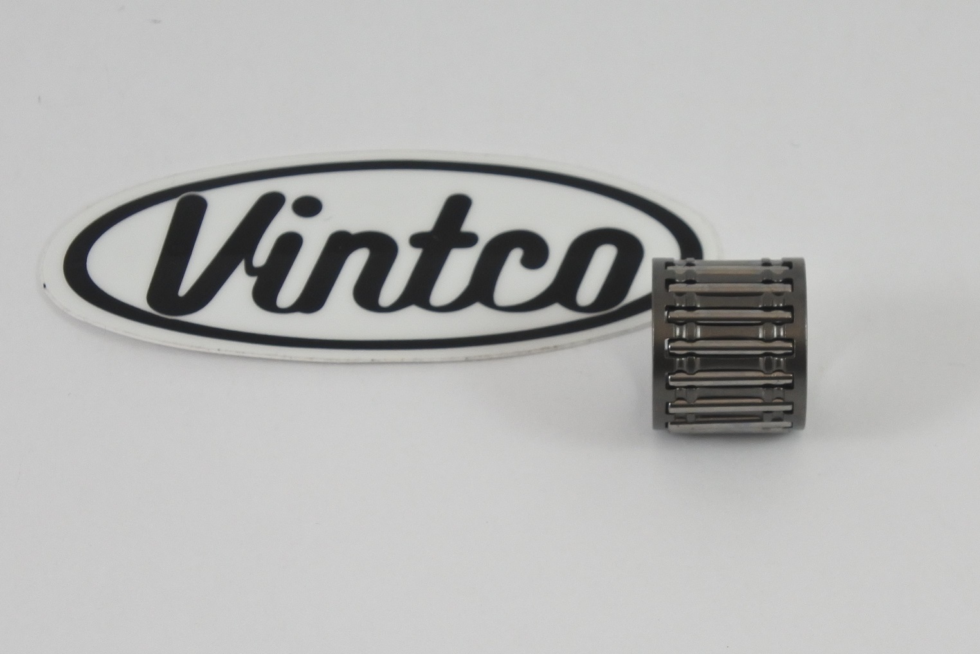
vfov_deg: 18.7
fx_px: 1987
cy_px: 327
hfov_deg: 27.7
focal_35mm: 73
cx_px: 490
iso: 450
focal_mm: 27.2
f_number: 5.3
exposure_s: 1/125
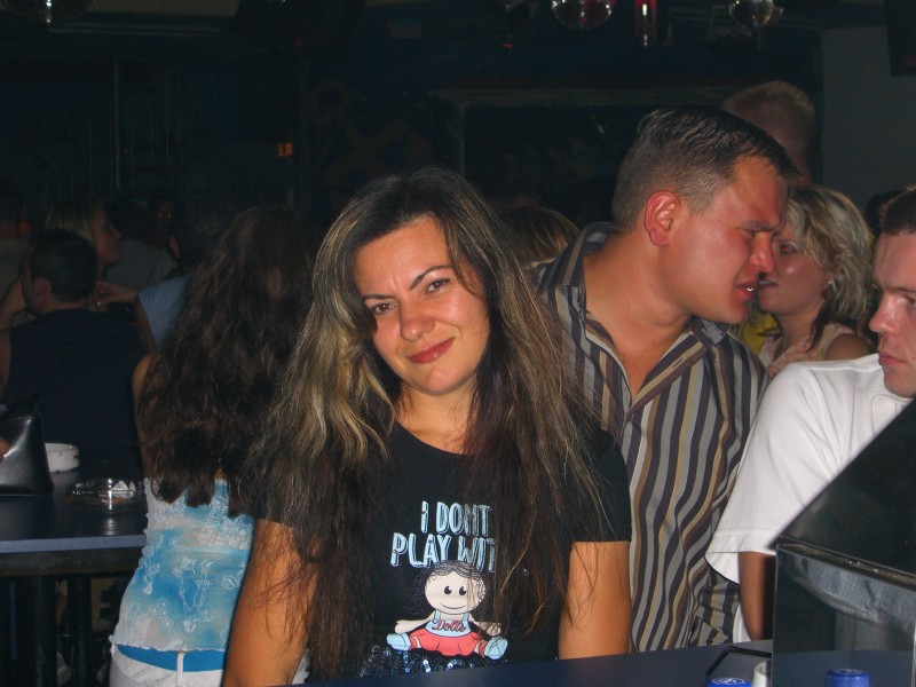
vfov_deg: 21.6
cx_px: 458
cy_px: 344
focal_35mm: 68
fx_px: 1799
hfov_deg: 28.6
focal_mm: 14.2
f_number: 4
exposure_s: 1/60
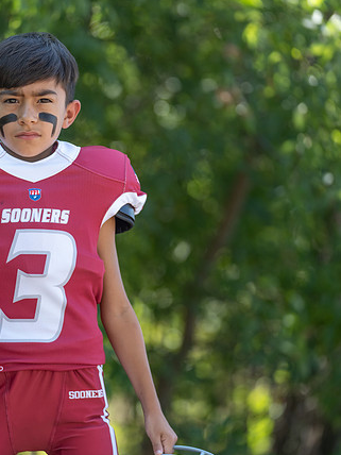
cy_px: 220
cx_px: 80
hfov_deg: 7.3
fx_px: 2666
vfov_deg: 9.7
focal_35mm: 203
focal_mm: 136
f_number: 2.8
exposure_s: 1/320
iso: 100
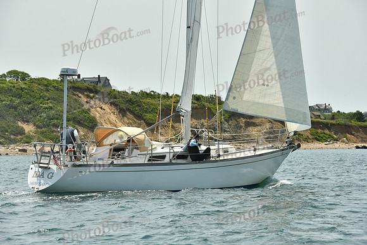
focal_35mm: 155
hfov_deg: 13.2
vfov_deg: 8.9
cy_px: 122
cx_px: 184
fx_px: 1580
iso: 320
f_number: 10
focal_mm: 155
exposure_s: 1/1000
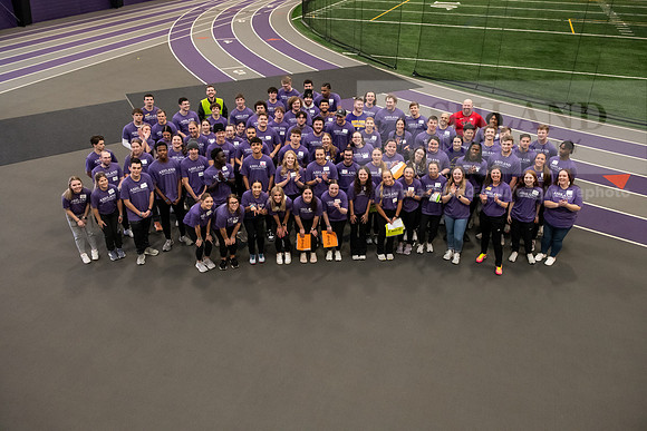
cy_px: 216
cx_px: 324
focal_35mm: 31
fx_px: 557
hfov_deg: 60.3
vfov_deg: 42.3
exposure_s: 1/250
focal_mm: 31
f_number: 4.5
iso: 5000
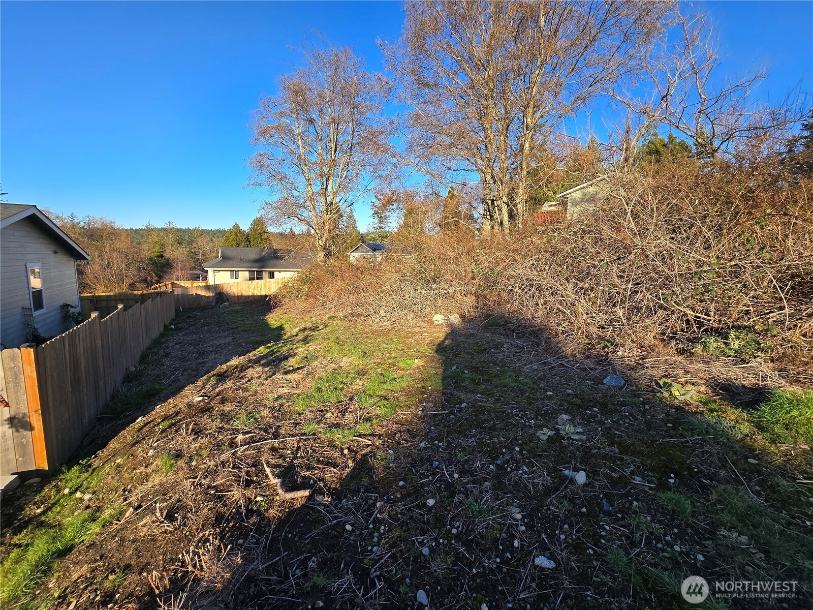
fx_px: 305
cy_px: 305
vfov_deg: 89.9
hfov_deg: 106.2
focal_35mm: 13
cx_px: 406
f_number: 2.2
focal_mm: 2.2
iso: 50
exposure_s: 1/944
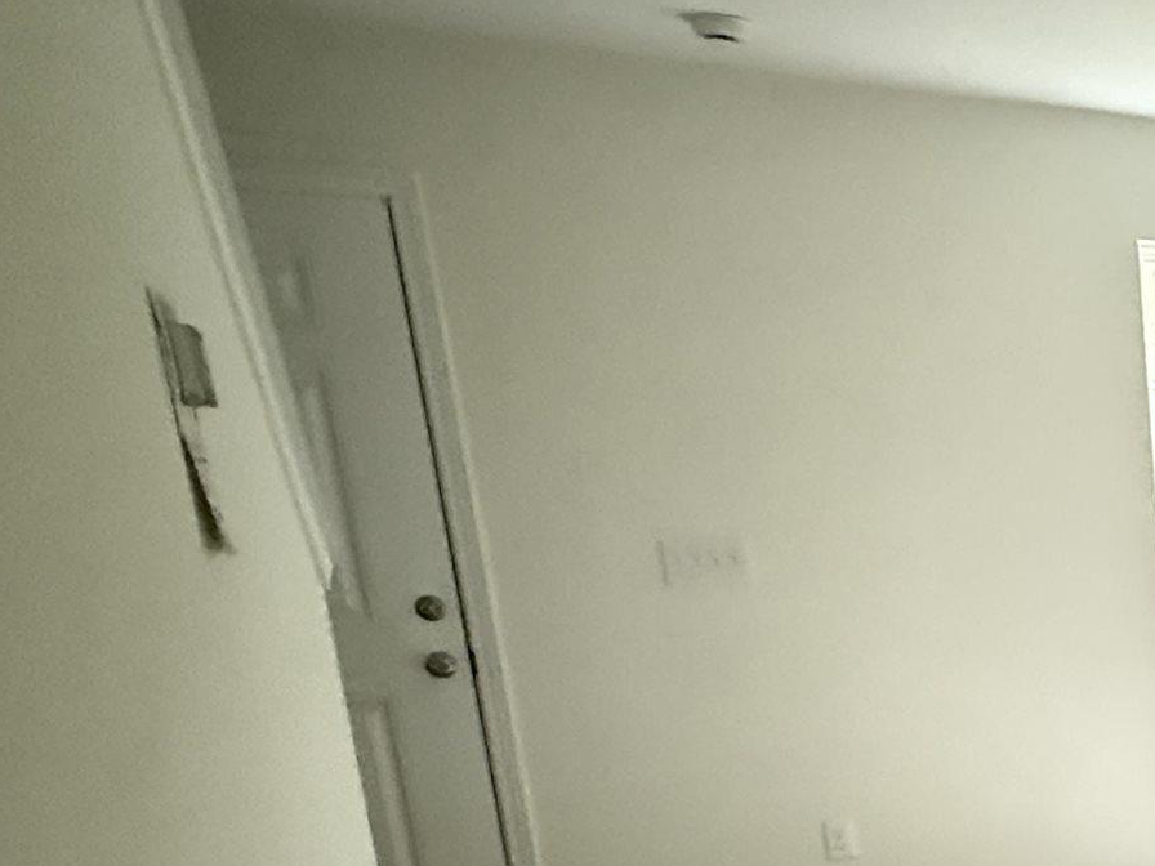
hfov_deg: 30.0
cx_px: 1562
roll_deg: +0.2
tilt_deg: -13.6
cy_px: 883
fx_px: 1602
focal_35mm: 48
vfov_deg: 28.3
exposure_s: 1/40
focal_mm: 2.22
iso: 1600
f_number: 2.2
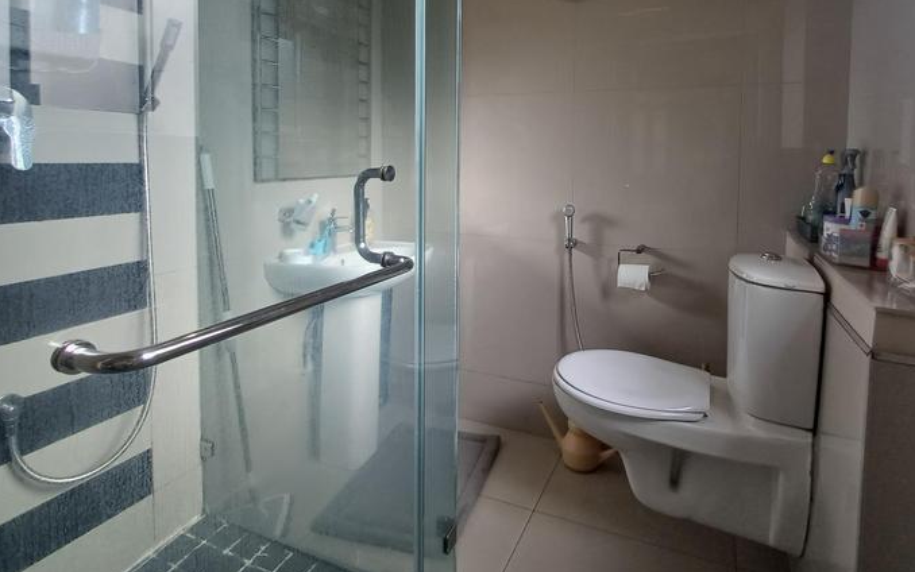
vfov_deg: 58.2
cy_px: 185
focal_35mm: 20
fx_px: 499
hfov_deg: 84.7
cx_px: 510
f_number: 2.2
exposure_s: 1/50
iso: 64
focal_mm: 1.64
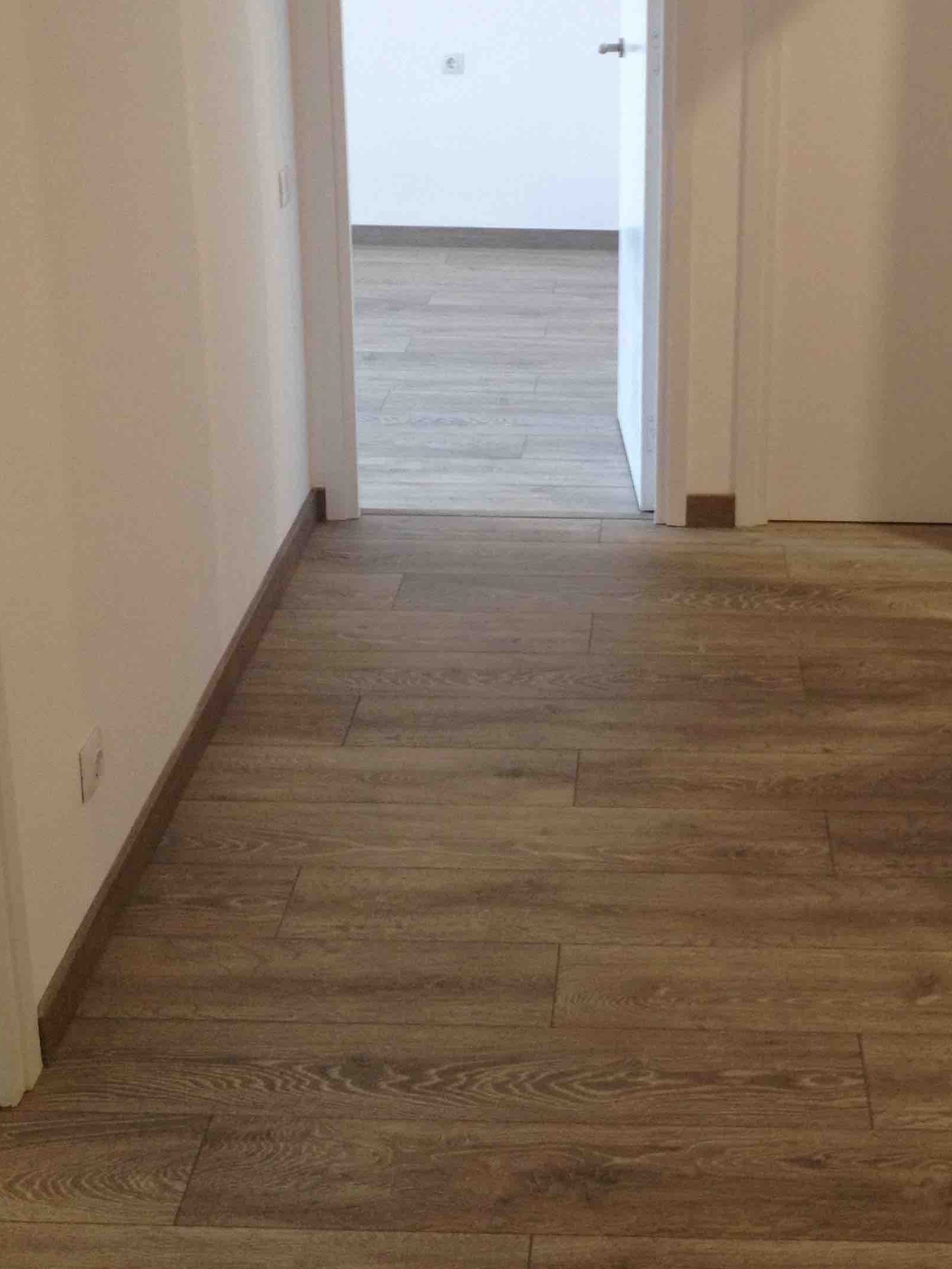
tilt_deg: -17.7
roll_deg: +0.3
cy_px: 329
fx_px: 1943
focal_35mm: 53
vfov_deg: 35.4
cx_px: 656
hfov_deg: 27.3
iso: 125
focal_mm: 4.28
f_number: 2.4
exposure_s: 1/20
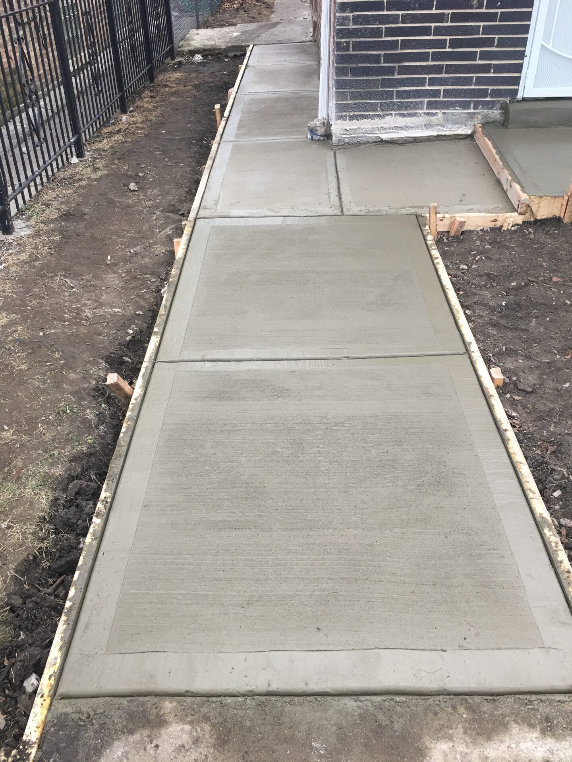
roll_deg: +1.1
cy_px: 381
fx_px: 639
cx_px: 286
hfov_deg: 48.2
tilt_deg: -34.5
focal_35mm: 29
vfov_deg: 61.7
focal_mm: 4.15
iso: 25
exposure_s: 1/30
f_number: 2.2
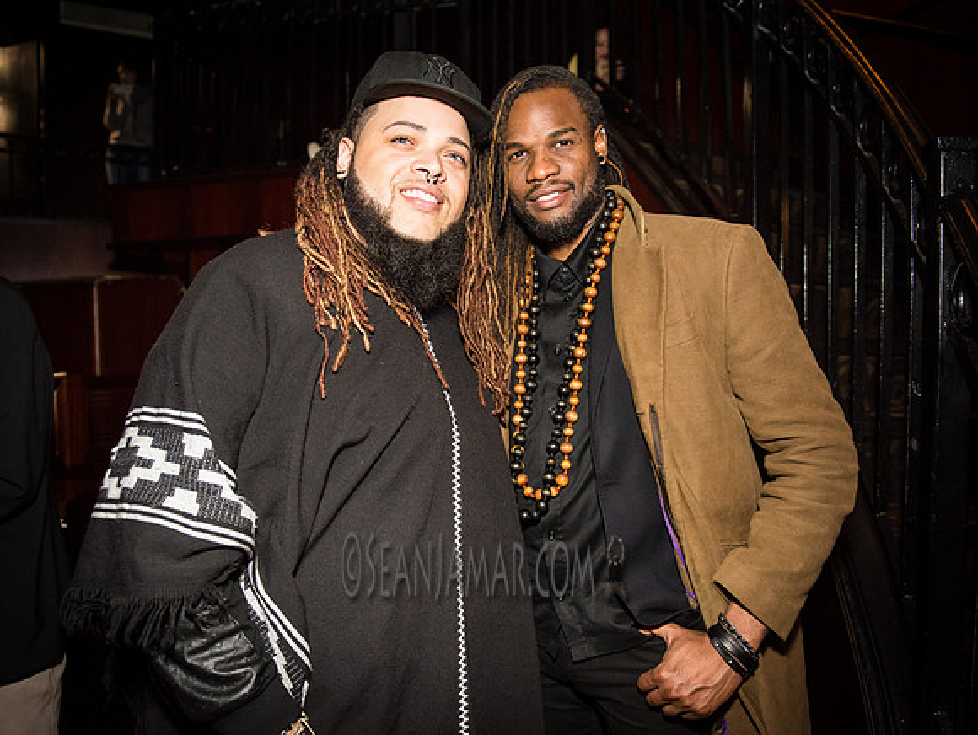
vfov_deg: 51.5
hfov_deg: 65.4
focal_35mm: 27
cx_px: 482
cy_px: 381
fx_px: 762
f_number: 2.8
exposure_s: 1/125
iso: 4000
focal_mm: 24
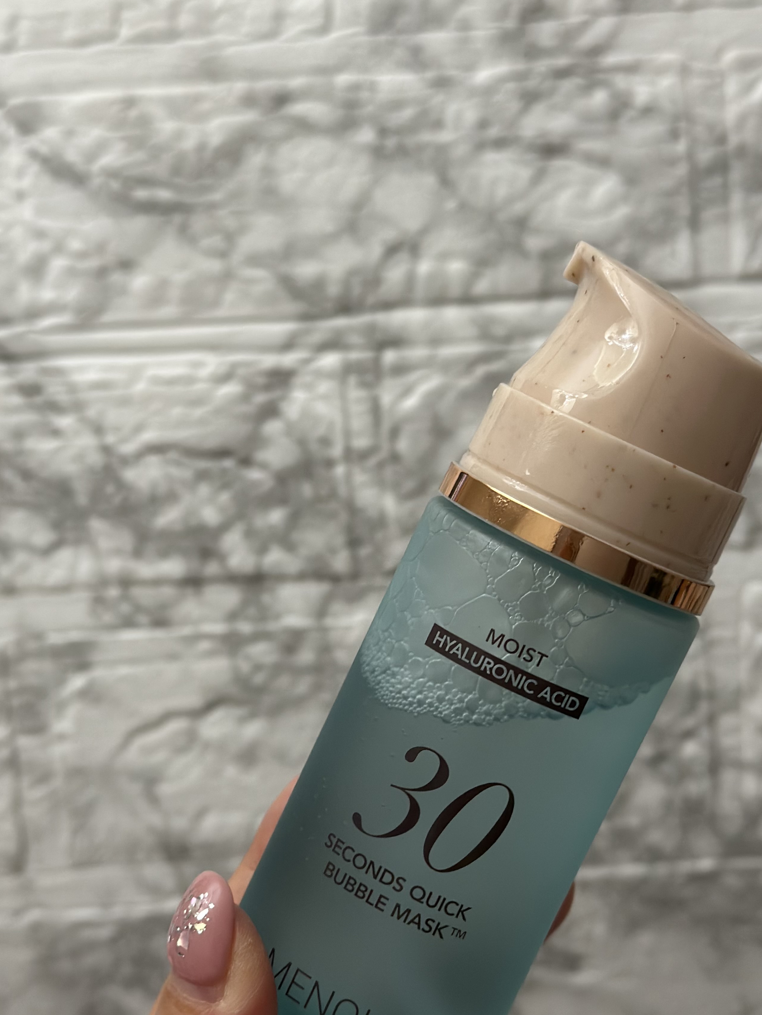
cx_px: 360
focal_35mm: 57
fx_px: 1673
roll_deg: +1.2
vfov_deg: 33.7
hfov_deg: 25.7
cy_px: 574
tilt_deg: -26.7
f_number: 1.78
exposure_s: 1/60
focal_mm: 6.86
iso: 250
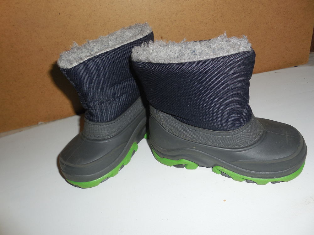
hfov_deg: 67.3
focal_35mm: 26
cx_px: 157
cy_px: 118
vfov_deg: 53.1
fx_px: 236
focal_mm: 4.6
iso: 125
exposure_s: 1/25
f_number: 3.5
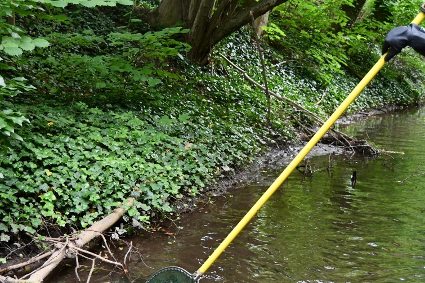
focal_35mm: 57
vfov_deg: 23.7
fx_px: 673
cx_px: 169
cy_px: 177
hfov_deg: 34.9
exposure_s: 1/125
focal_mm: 28
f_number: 4
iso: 2500
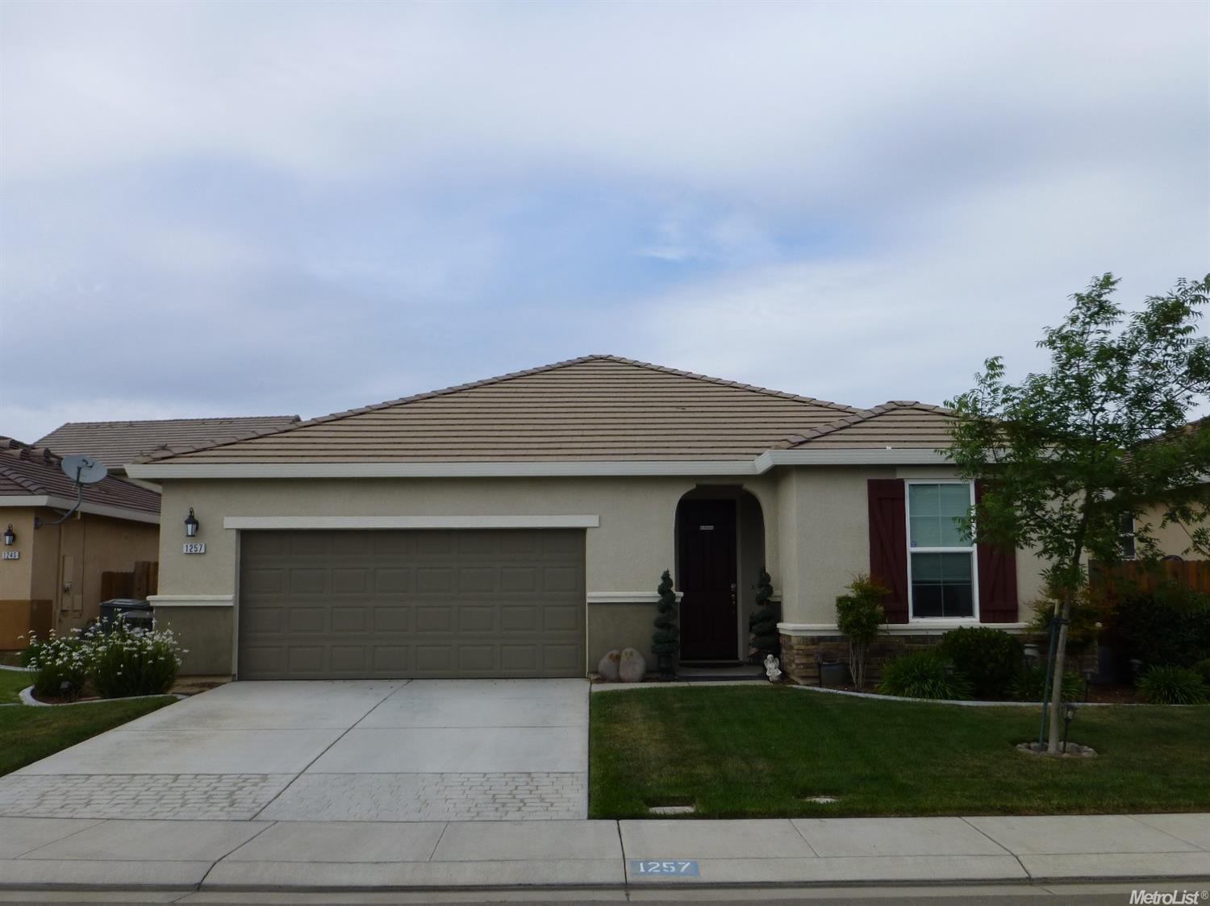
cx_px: 605
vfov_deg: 41.8
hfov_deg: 54.0
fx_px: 1188
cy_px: 453
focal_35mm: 34
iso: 100
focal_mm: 6.1
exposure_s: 1/1300
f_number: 3.7
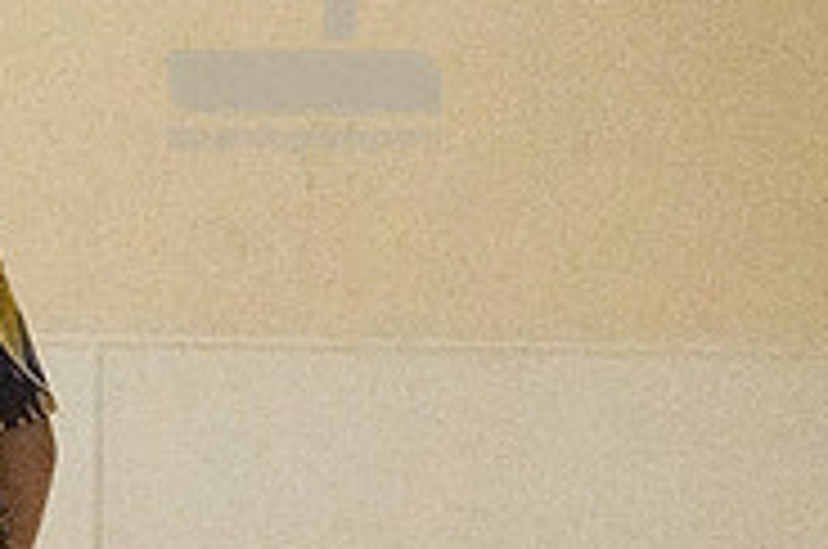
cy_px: 612
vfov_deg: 2.1
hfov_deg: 3.2
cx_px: -333
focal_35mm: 638
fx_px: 14648
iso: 10000
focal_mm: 135
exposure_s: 1/1250
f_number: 4.5
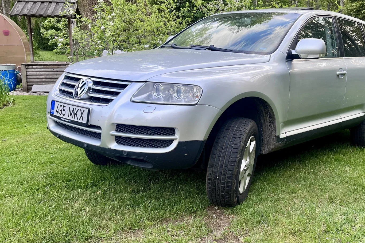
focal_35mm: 38
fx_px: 385
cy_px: 106
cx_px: 235
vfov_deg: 35.0
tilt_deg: -10.5
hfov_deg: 50.0
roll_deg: -1.1
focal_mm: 5.1
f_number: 1.6
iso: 40
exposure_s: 1/256
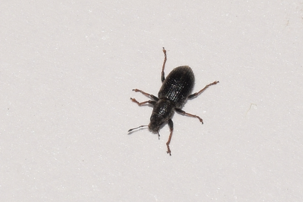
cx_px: 152
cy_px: 101
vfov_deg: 6.5
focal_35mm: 210
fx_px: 1767
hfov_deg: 9.8
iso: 100
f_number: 14
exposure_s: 1/200
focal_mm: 140
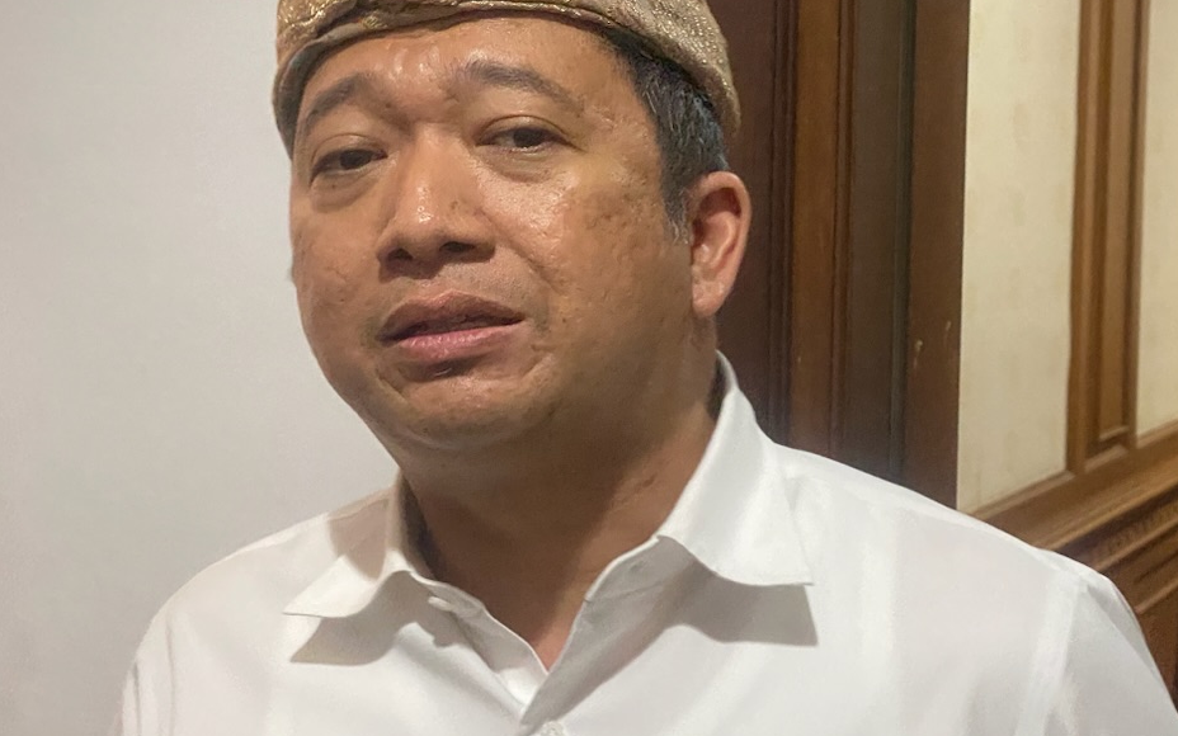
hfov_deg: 27.1
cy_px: 307
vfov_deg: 17.1
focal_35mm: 76
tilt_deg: -4.7
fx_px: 2440
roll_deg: -1.7
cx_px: 622
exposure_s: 1/60
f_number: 2
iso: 400
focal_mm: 6
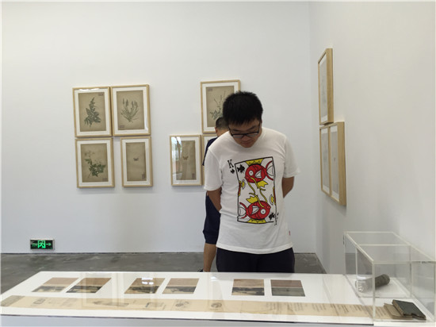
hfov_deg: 61.7
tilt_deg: -2.0
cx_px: 218
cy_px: 164
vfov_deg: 48.2
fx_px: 365
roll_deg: +1.4
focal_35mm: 29
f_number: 2.2
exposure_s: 1/50
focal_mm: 4.15
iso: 40
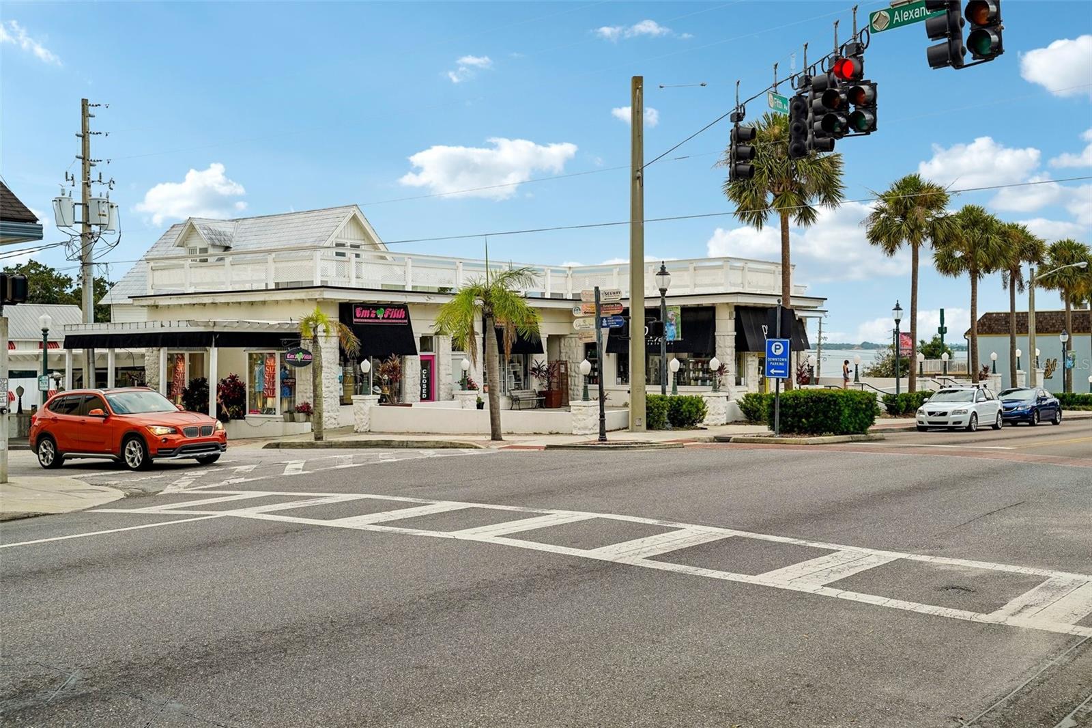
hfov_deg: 50.7
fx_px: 1152
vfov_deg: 35.0
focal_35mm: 38
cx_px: 546
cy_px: 364
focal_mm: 38
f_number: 5.6
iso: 320
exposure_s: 1/500
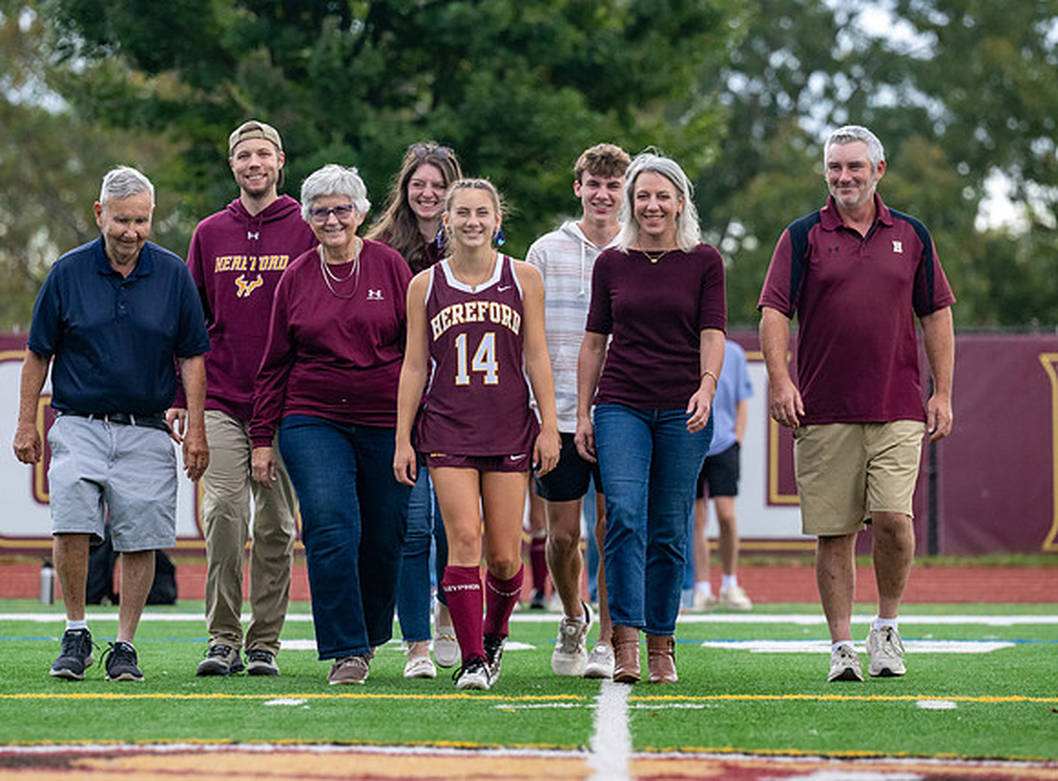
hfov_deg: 7.8
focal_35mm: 256
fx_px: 7765
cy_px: 411
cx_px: 478
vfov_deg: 5.8
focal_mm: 200
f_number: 4.5
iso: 1600
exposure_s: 1/640
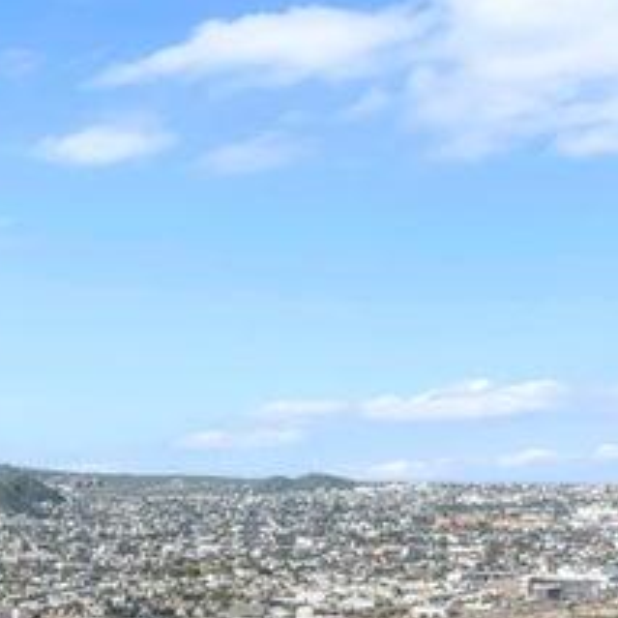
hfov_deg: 18.0
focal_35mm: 85
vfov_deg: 19.0
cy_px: 783
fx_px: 1717
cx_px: -338
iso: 200
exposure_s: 1/100
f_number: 6.3
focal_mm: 12.29
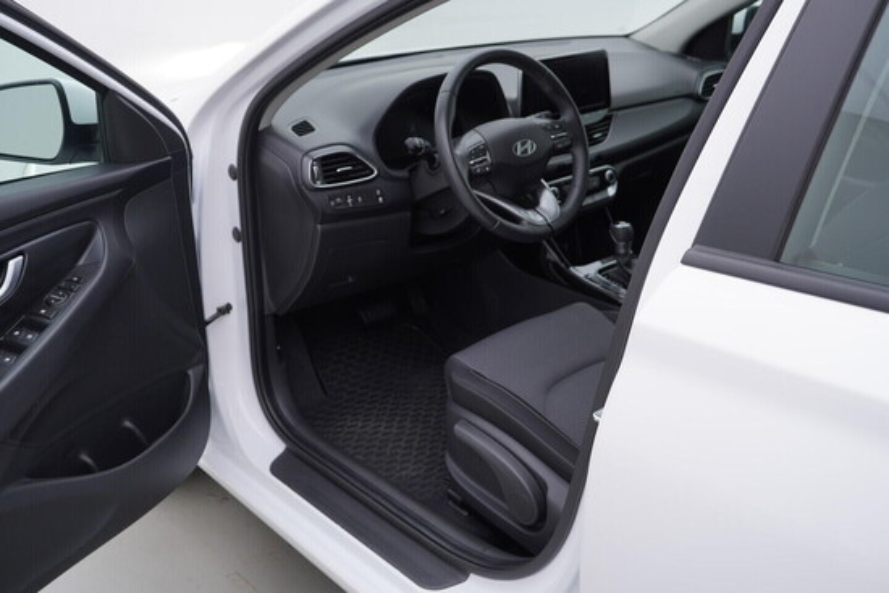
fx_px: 889
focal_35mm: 36
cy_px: 296
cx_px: 444
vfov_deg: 36.9
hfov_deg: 53.1
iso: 125
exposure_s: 1/60
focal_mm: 24
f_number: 4
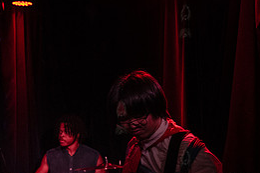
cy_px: 150
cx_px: -20
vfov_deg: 22.1
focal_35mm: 60
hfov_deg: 30.3
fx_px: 433
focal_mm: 24
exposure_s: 1/400
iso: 8000
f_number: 2.8
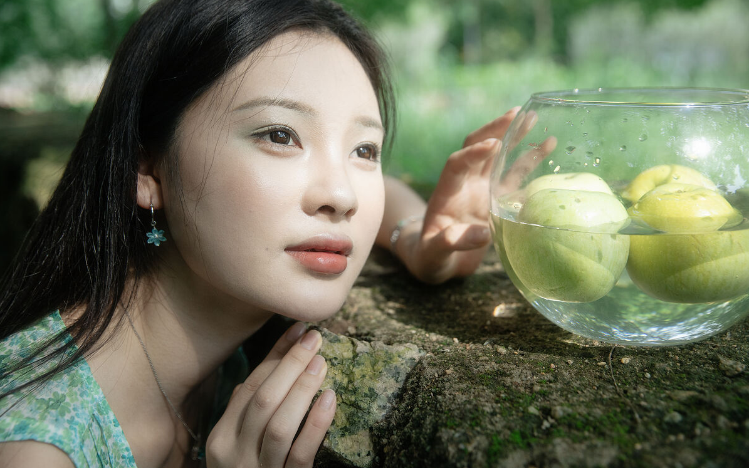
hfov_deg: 46.2
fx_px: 878
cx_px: 374
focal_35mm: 43
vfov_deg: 29.9
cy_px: 231
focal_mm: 42
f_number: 3.5
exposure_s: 1/320
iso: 400
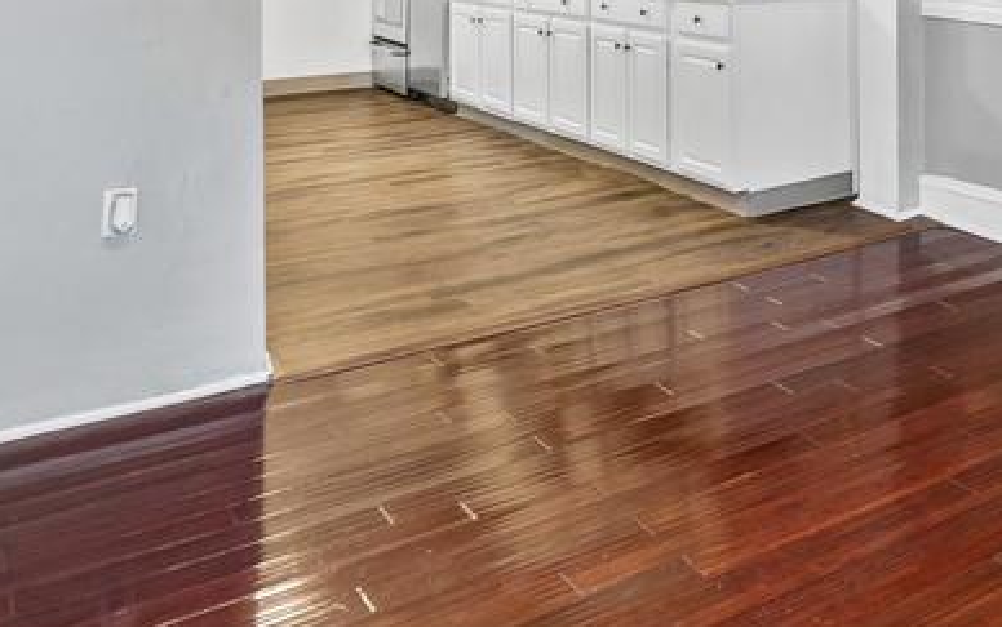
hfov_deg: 41.1
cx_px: 968
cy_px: -74
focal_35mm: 43
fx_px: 1175
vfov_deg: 27.2
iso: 250
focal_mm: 16
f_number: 4
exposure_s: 1/3.33
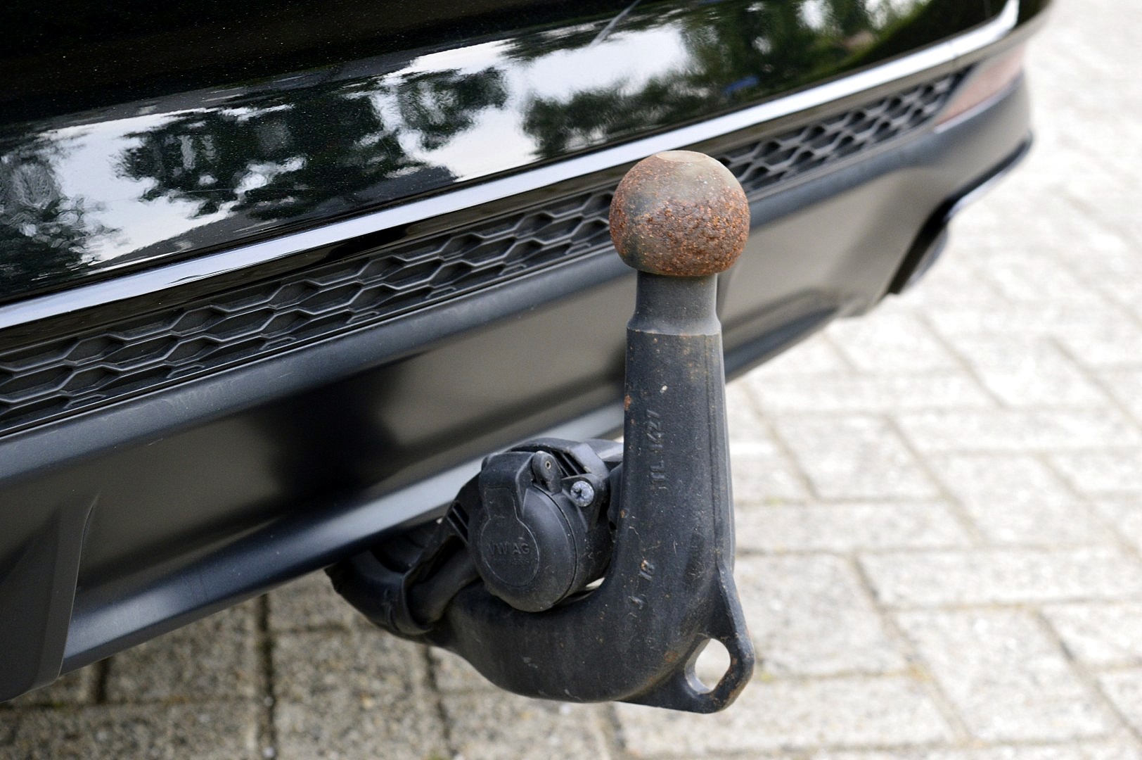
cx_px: 571
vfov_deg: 18.2
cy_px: 380
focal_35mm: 75
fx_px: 2377
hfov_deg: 27.0
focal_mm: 50
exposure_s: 1/60
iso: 720
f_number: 8
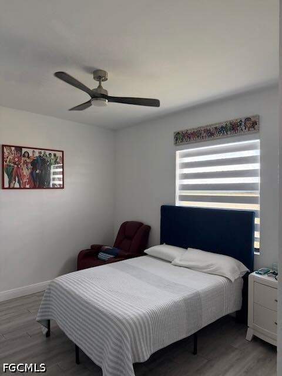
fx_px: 261
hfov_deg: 56.8
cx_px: 141
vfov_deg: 71.6
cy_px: 188
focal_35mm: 24
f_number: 1.78
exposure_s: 1/89
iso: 200
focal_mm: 6.76
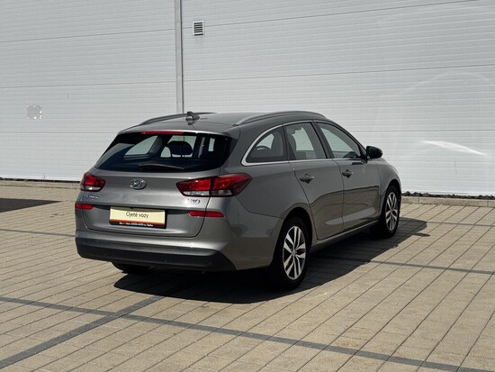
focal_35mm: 48
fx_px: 687
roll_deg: +0.3
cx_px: 248
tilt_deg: -4.6
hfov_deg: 39.6
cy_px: 186
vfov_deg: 30.3
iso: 80
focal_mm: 6.76
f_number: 1.78
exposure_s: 1/5848
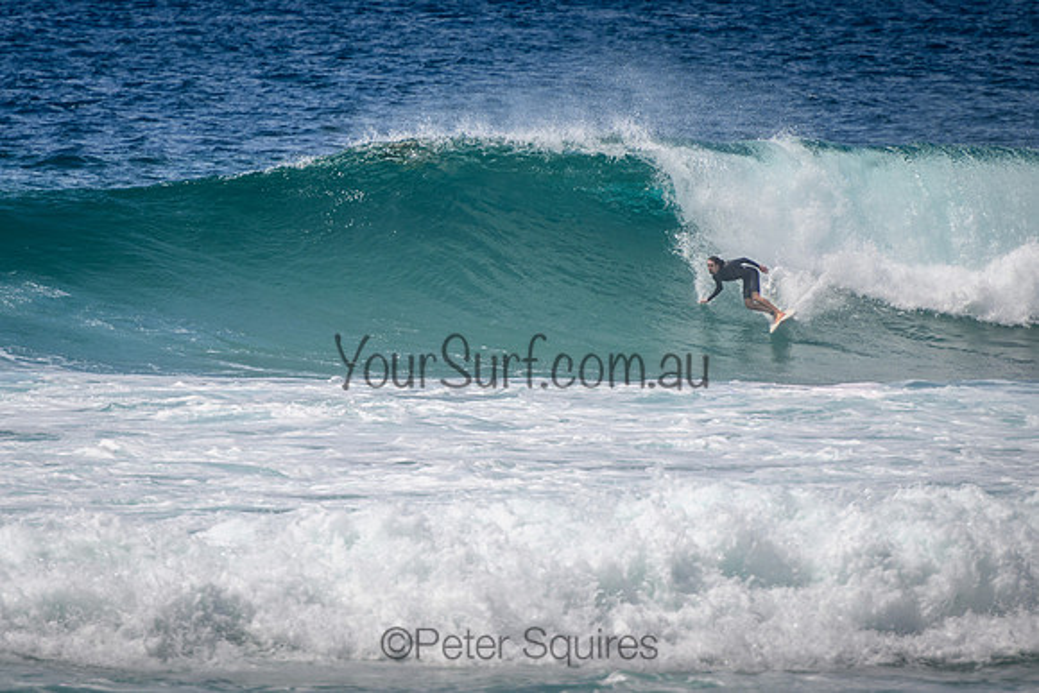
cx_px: 430
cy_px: 266
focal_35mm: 549
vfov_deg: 2.5
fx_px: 15858
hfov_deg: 3.8
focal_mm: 400
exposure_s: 1/2000
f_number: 5.6
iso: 220
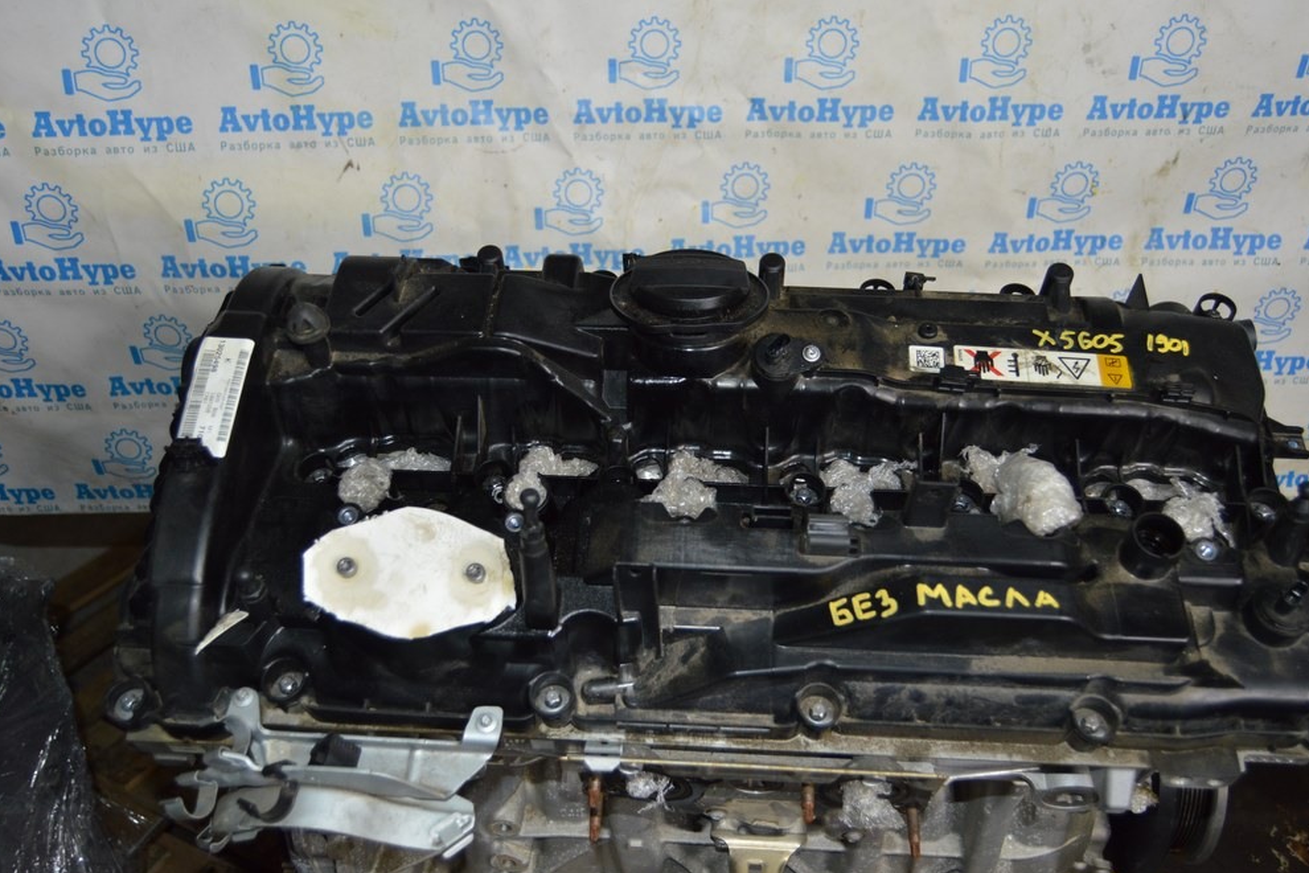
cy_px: 428
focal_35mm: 31
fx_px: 1127
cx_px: 662
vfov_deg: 42.3
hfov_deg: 60.3
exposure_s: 1/60
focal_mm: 20
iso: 640
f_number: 3.5
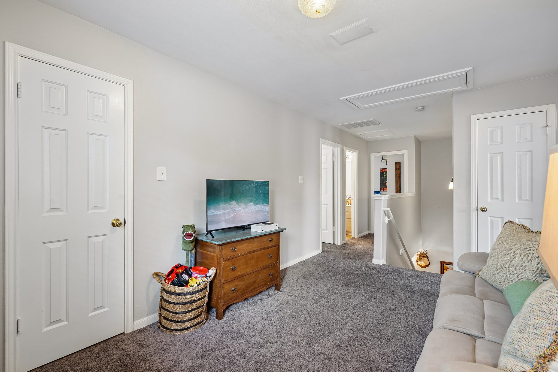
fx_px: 248
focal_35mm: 16
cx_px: 279
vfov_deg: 73.7
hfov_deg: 96.7
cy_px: 186
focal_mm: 16
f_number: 8
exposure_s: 1/6
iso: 400
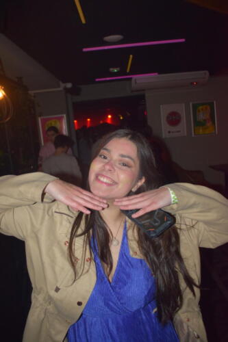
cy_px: 171
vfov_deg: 57.2
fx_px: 314
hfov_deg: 39.9
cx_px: 114
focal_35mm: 33
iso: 1400
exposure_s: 1/60
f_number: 3.8
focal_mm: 22
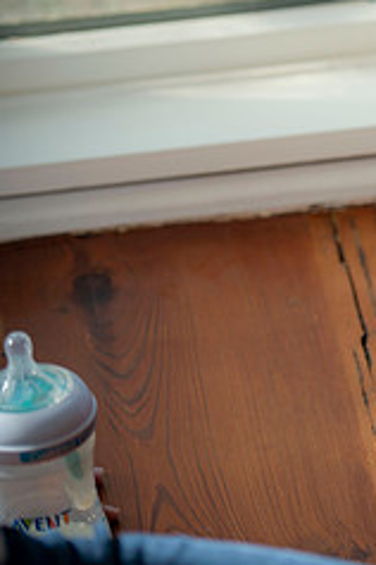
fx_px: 4449
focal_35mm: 284
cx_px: 595
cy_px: 145
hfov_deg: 4.8
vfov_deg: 7.2
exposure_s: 1/80
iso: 200
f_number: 2.8
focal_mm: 116
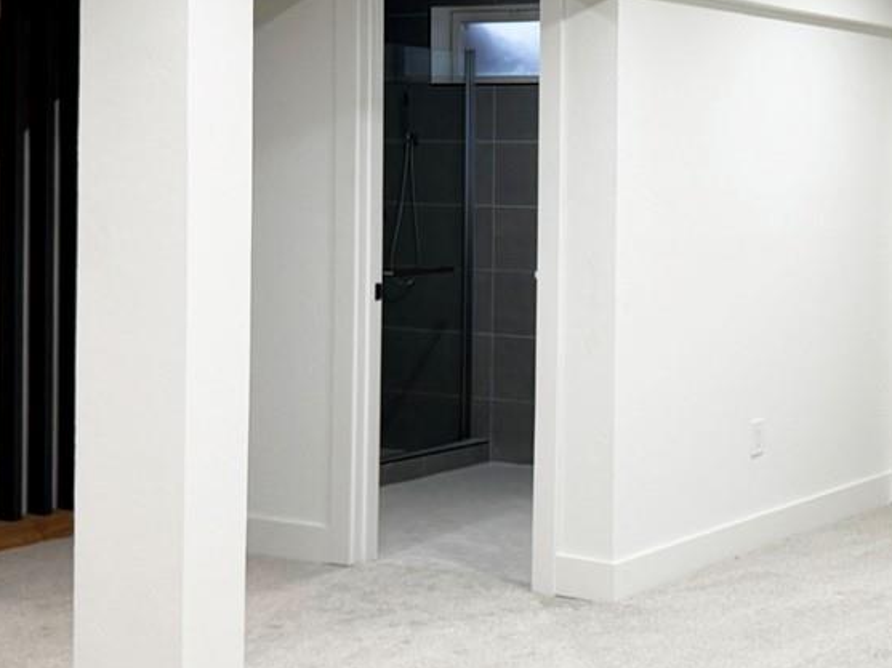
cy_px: 187
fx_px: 1777
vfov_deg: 21.1
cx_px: 786
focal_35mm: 69
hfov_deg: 27.3
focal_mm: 6.76
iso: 125
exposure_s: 1/120
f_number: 1.78
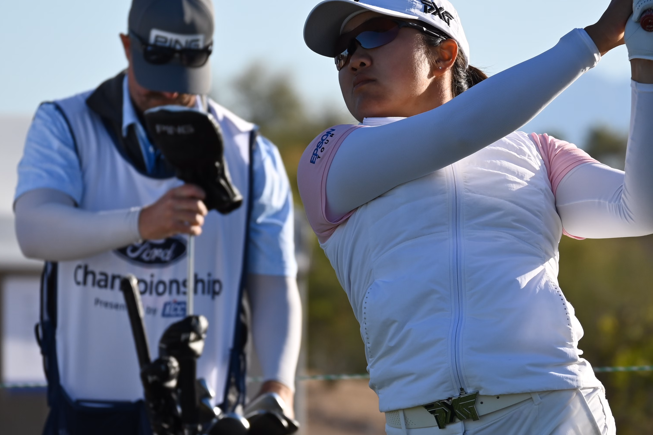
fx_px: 9303
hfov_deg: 4.0
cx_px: 380
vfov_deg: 2.7
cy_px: 276
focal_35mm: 513
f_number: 5.6
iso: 110
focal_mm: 185
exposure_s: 1/500
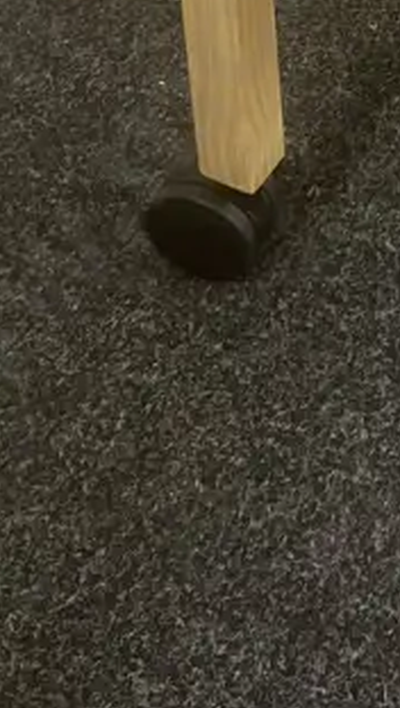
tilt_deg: -30.1
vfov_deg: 18.5
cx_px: 559
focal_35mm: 100
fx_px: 1882
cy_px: -397
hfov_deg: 11.7
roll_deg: -2.1
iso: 250
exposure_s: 1/50
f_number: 1.8
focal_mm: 3.99
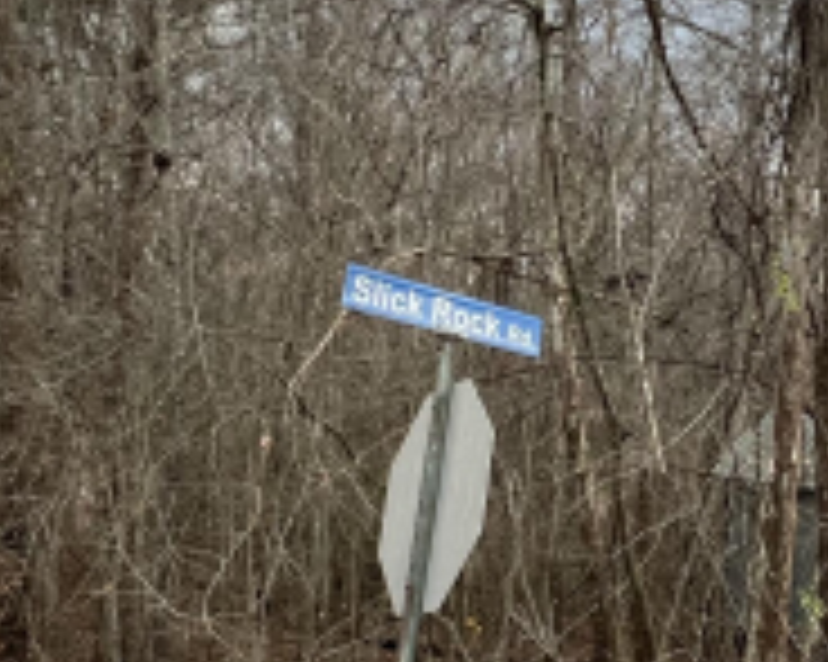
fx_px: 1127
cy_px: 329
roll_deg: -3.0
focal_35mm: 46
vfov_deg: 32.7
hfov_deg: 39.0
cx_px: 646
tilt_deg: -0.5
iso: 200
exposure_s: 1/99
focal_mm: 1.57
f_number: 1.8
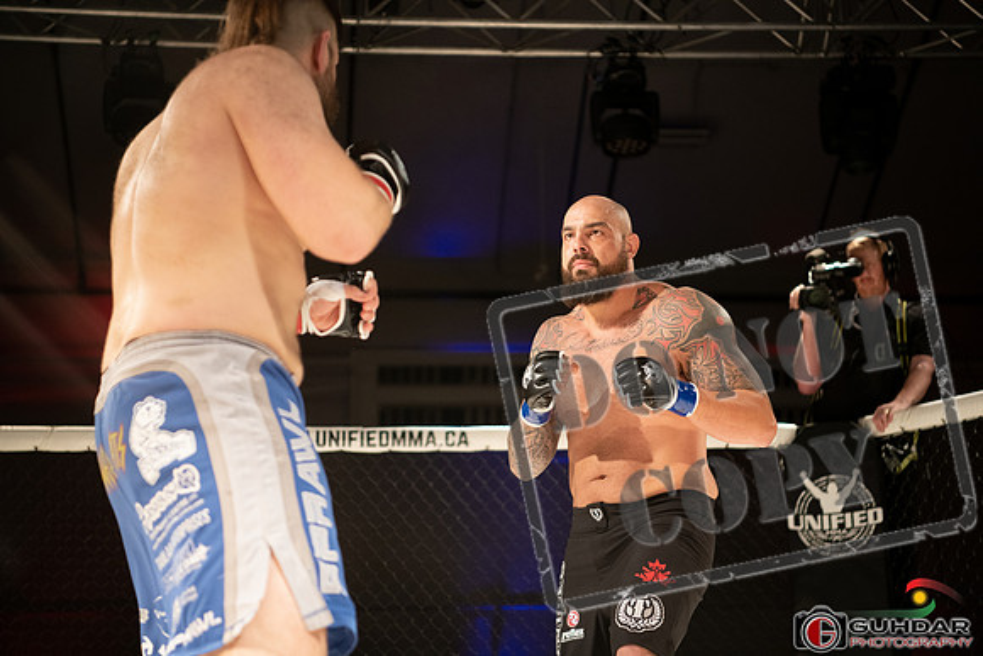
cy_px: 328
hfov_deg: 28.8
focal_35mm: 70
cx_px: 492
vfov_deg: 19.5
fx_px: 1912
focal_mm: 70
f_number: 2.8
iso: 2000
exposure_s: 1/1000
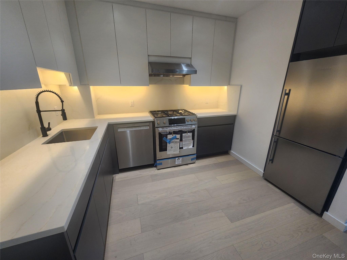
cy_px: 130
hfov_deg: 106.2
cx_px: 174
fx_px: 130
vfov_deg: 89.9
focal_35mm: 13
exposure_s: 1/60
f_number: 2.2
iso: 64
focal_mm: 2.2
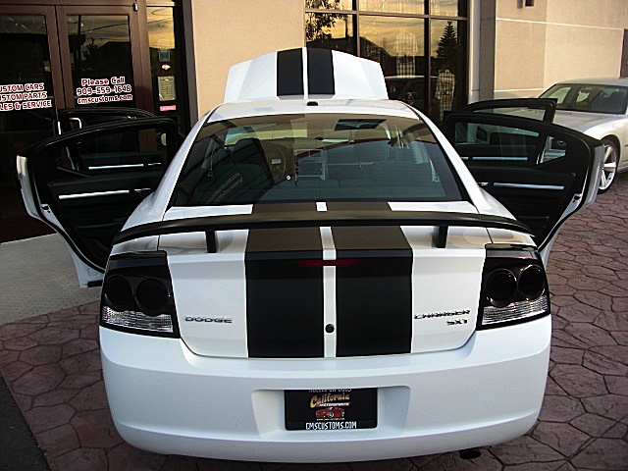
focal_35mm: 36
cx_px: 314
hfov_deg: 51.4
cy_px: 236
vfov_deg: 39.7
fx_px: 653
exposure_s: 1/200
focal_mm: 6.3
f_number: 2.8
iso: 50
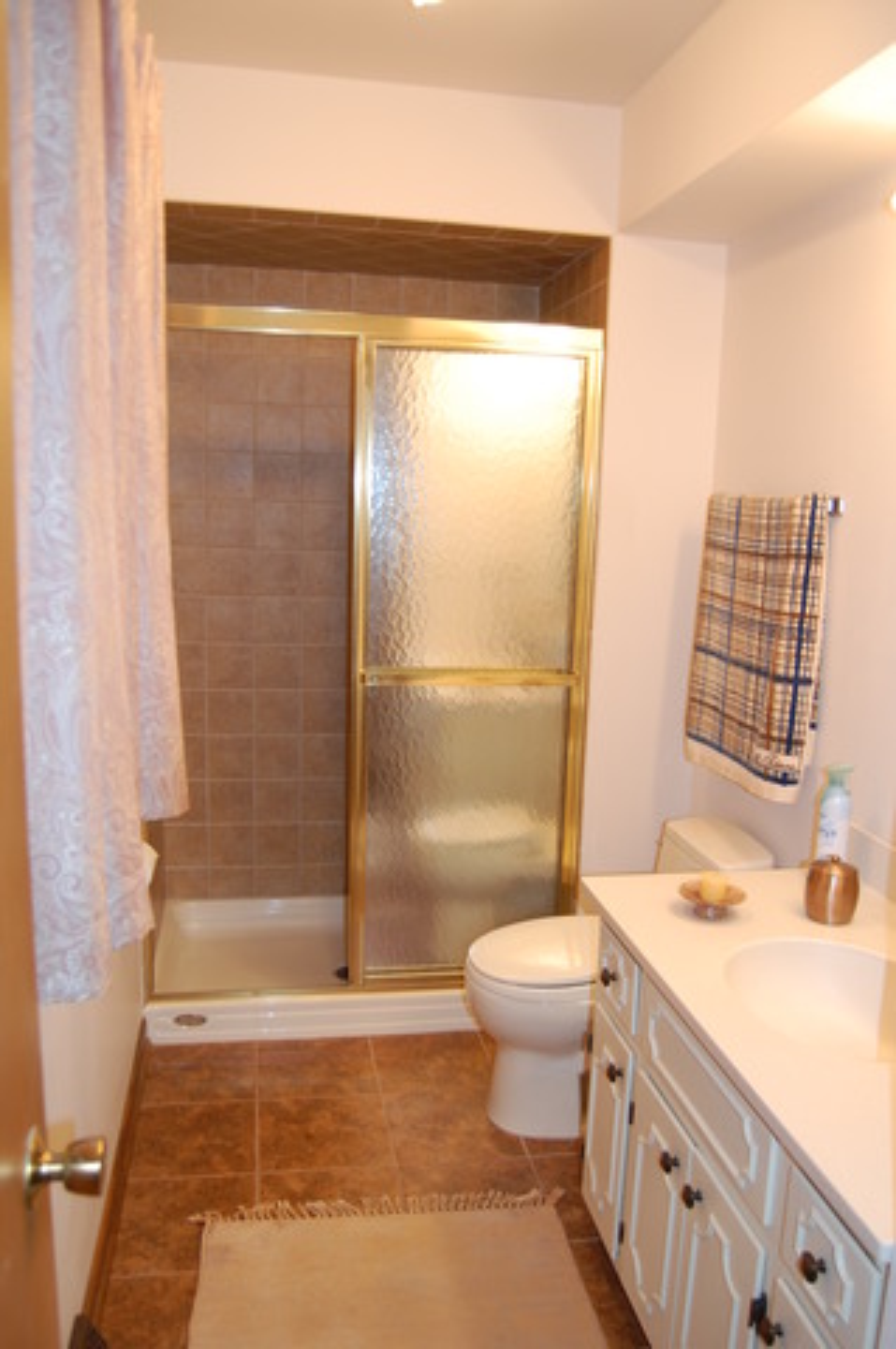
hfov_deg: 45.6
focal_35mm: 28
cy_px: 674
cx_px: 448
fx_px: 1066
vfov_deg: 64.6
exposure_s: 1/60
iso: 400
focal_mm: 19
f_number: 3.5
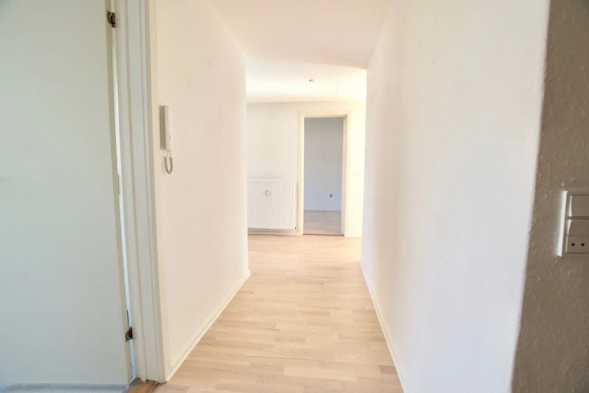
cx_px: 294
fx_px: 245
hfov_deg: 100.4
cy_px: 196
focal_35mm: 15
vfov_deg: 77.3
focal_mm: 10
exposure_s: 1/100
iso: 400
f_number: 5.6
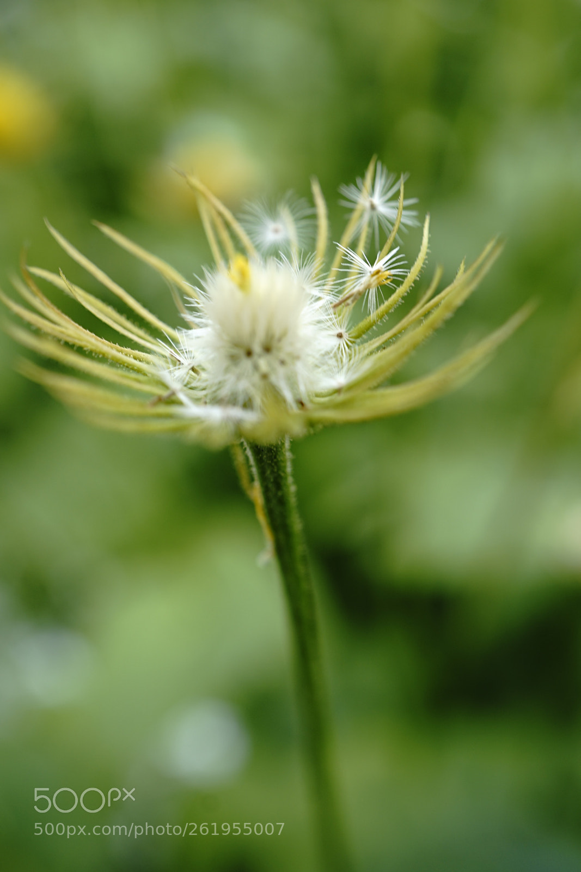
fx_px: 1089
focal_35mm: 45
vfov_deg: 43.6
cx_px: 290
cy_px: 436
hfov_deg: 29.9
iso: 100
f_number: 5.6
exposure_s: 1/60
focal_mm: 30
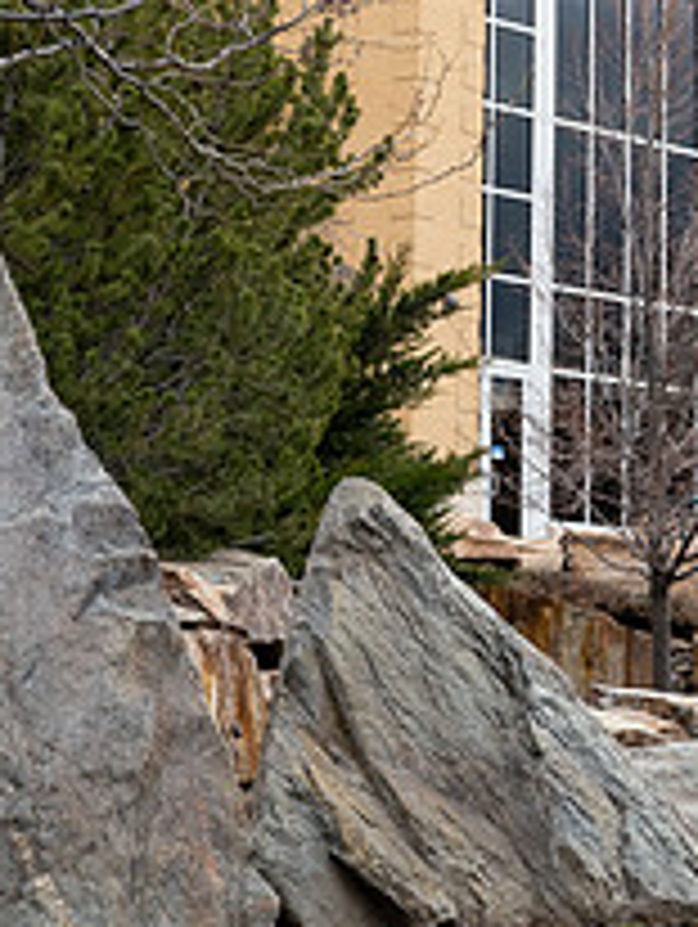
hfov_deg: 10.1
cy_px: 58
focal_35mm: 147
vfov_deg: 13.3
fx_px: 3944
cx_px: 612
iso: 800
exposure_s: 1/250
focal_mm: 70
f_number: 11
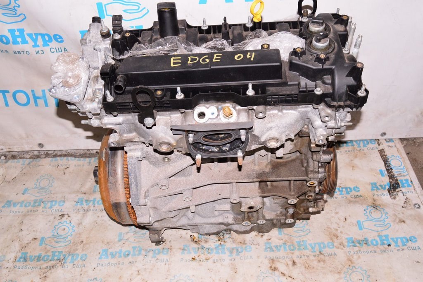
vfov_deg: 35.4
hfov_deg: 51.3
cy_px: 141
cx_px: 212
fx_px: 440
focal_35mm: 38
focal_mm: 25
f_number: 8
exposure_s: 1/160
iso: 1600
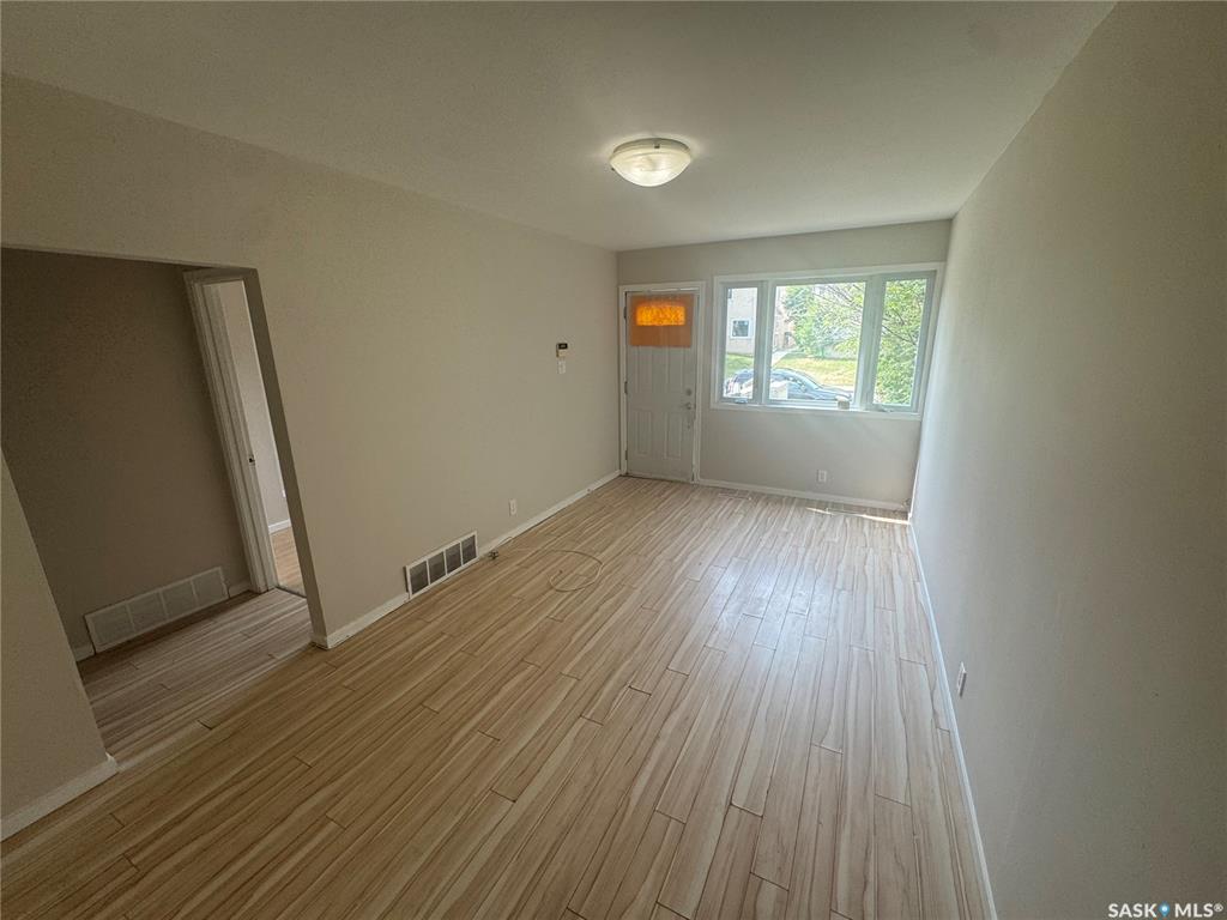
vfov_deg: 85.7
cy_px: 460
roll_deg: +1.2
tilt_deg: -14.9
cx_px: 614
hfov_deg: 102.1
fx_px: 496
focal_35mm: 14
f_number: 2.2
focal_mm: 2.22
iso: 80
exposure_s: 1/120
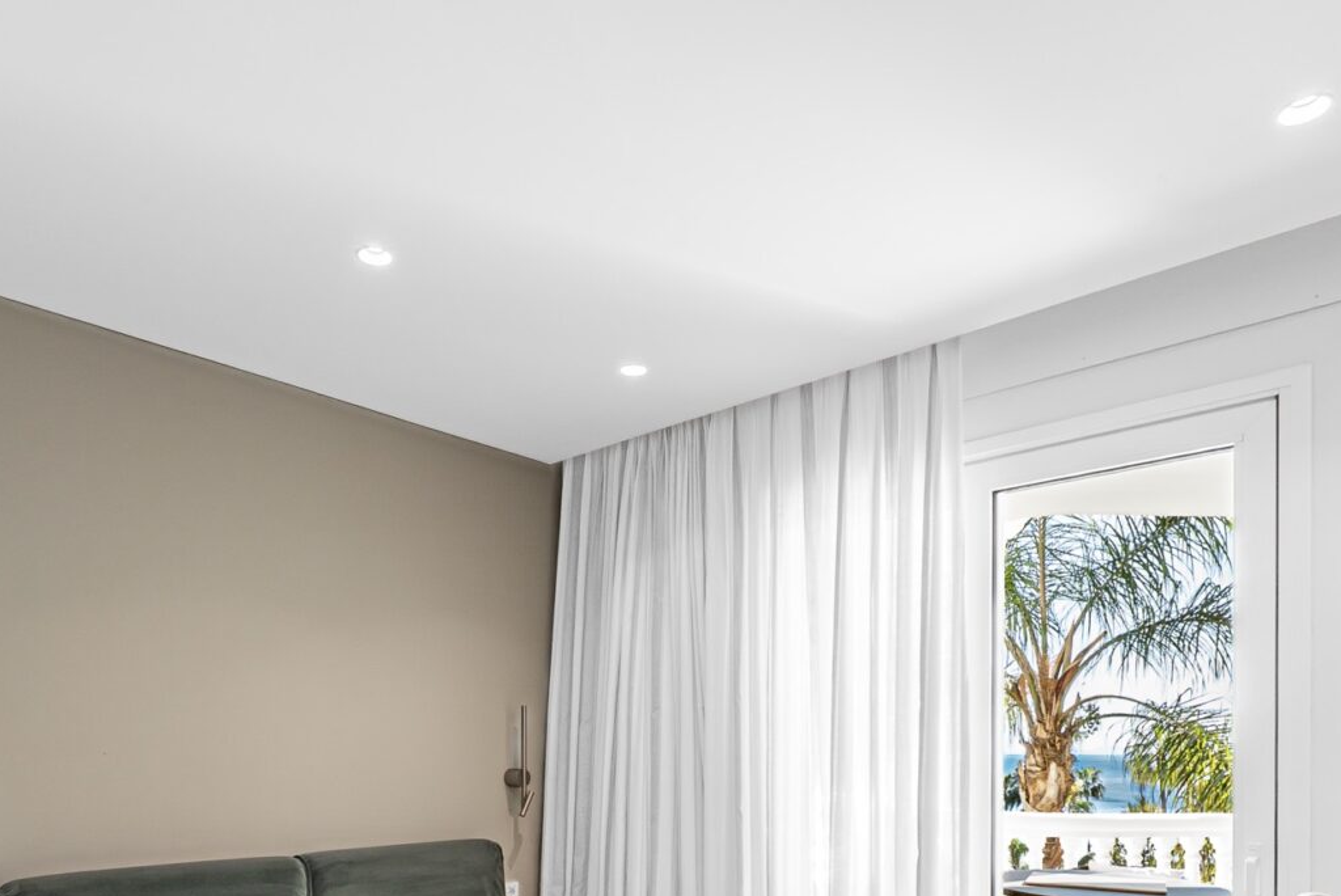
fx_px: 894
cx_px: 621
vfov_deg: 49.3
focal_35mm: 24
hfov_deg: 73.6
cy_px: 749
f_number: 16
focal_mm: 12
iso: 100
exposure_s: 1/10
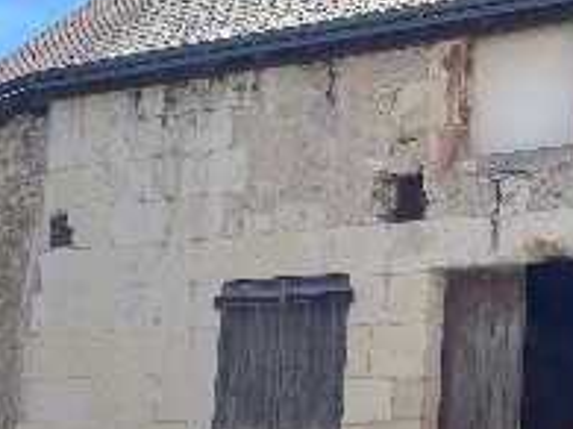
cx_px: 514
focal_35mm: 92
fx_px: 1522
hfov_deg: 20.9
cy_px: 279
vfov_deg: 16.0
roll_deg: -3.4
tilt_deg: +9.2
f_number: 1.8
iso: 32
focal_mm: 3.99
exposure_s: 1/1429
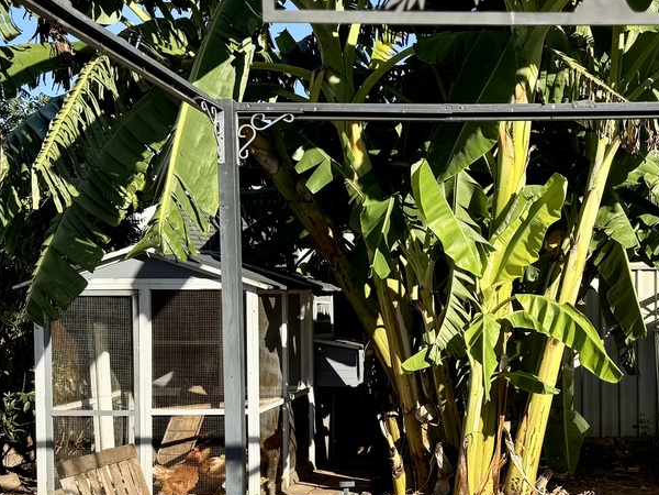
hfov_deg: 30.8
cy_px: 353
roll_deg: +0.6
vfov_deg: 24.2
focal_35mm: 60
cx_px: 592
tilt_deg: -0.8
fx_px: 1142
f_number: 1.78
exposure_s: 1/2252
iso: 80
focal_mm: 6.76
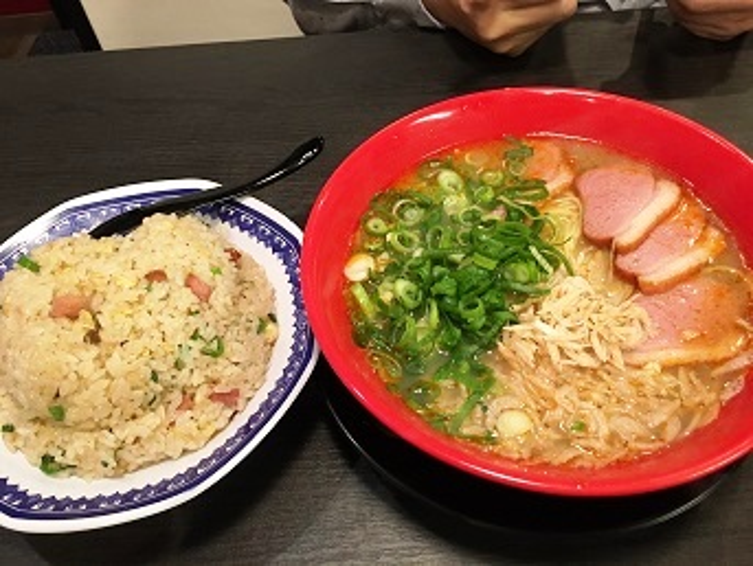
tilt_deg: -51.8
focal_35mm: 29
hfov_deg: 61.6
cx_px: 376
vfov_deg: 48.3
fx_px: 631
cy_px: 283
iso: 125
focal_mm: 4.15
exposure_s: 1/30
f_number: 2.2
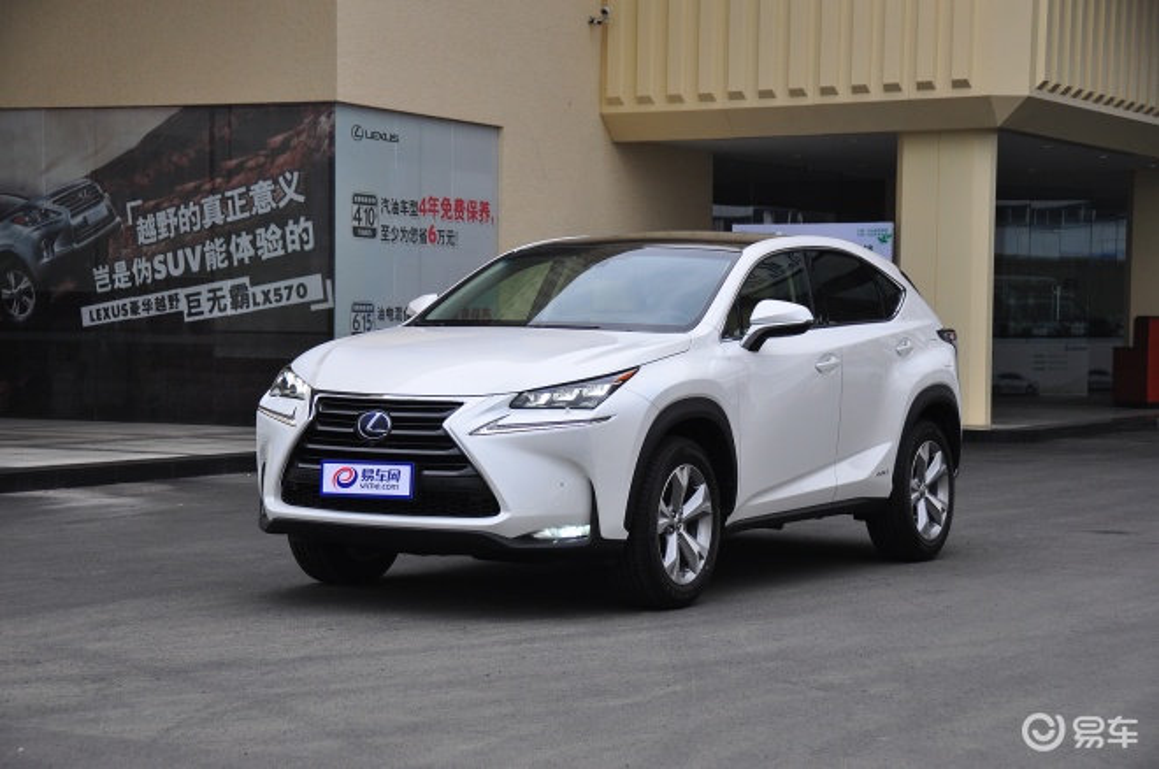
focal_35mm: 78
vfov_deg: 17.4
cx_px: 580
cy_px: 384
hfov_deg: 26.0
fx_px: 2507
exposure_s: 1/200
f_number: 4.8
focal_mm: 52
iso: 320
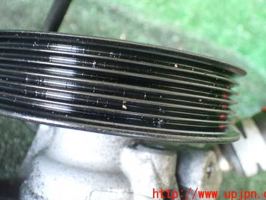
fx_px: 308
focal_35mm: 40
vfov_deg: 35.7
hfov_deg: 46.6
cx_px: 109
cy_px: 69
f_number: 2.3
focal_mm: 5.4
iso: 800
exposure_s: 1/60
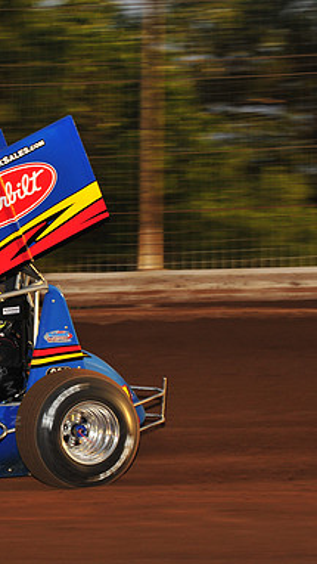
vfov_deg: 13.5
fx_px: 2375
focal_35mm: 159
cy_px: 282
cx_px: -69
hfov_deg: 7.6
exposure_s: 1/320
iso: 1000
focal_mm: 100
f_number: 10
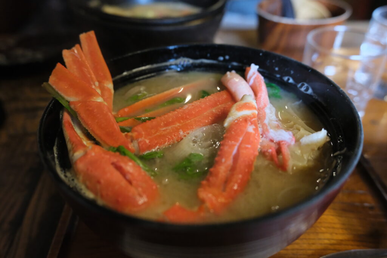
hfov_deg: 63.7
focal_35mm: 29
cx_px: 194
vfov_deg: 45.0
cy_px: 129
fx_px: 312
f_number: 3.1
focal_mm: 19.6
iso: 6400
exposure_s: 1/70
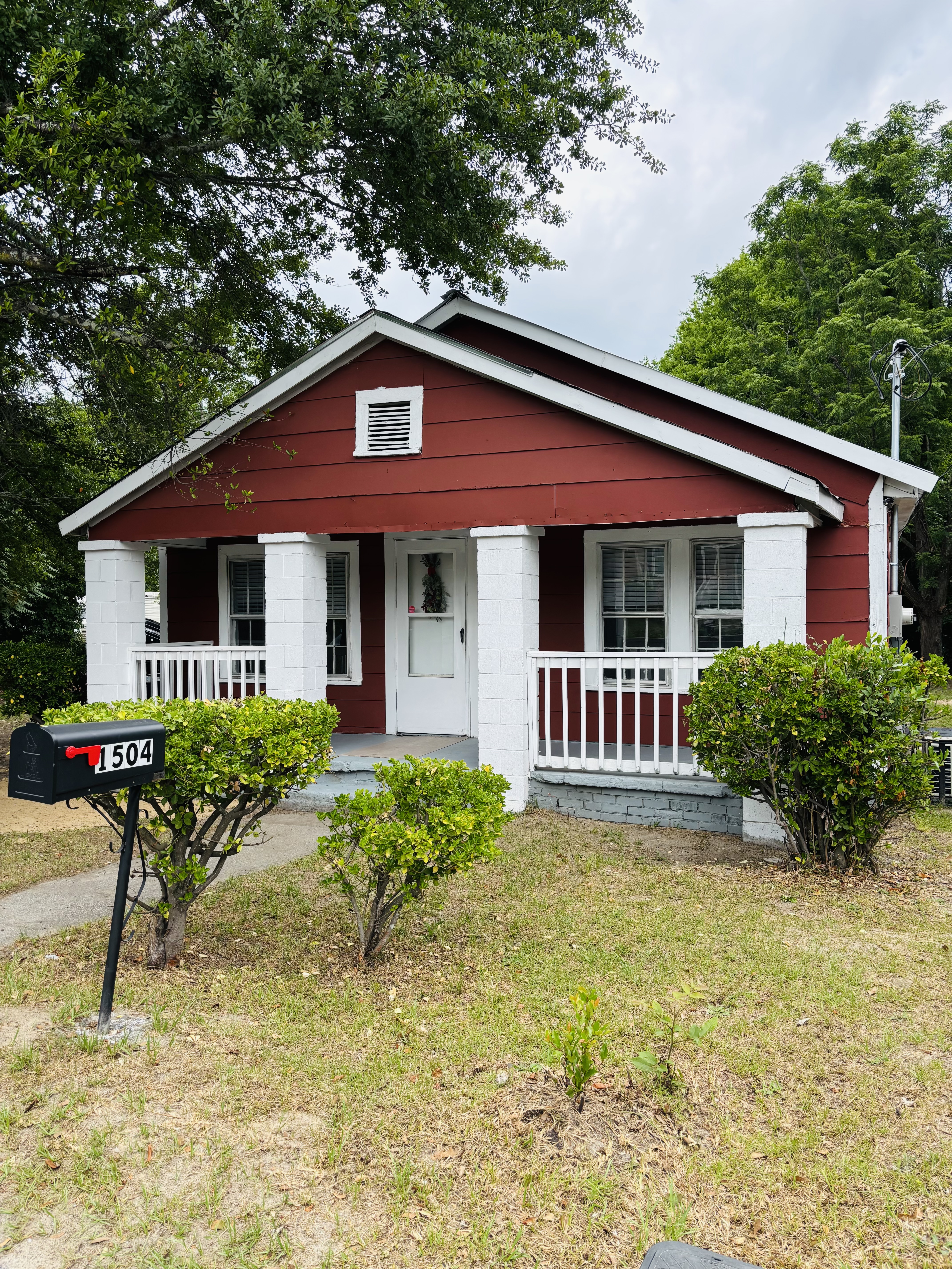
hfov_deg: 53.1
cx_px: 476
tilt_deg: -1.1
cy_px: 634
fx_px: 953
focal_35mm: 26
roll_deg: +0.1
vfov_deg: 67.3
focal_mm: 5.96
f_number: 1.6
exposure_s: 1/1037
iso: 50
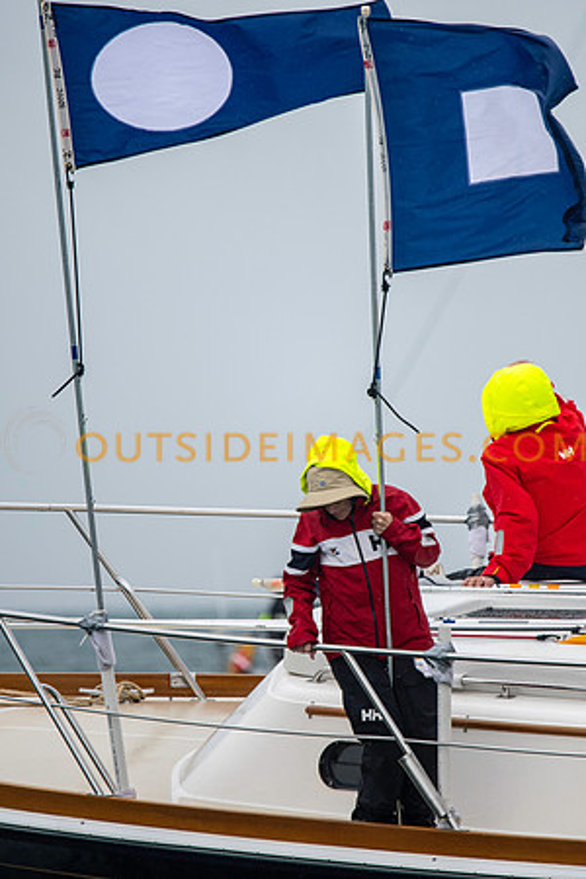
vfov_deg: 4.6
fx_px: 10987
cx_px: 293
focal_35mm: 450
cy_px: 440
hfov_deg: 3.1
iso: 400
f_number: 4
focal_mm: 300
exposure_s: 1/4000
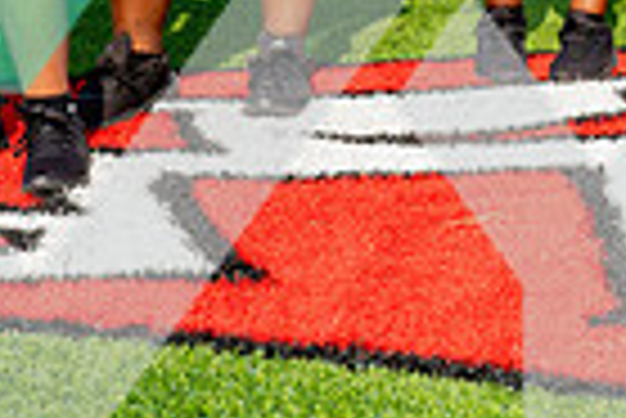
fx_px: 1967
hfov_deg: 17.1
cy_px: -335
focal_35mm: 113
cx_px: 802
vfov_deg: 11.3
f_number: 8
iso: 100
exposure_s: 1/250
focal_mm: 26
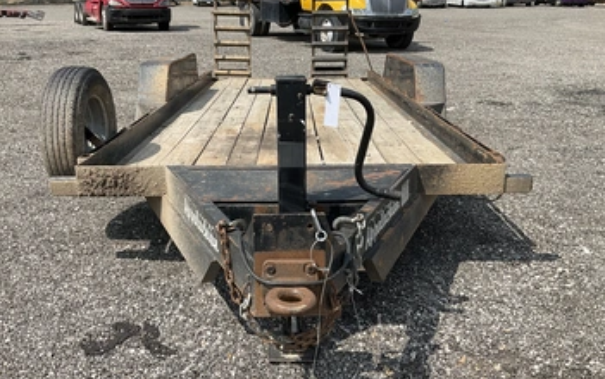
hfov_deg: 55.3
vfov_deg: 36.3
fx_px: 578
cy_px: 167
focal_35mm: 35
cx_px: 290
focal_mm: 3
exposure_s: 1/1730
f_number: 1.8
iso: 25
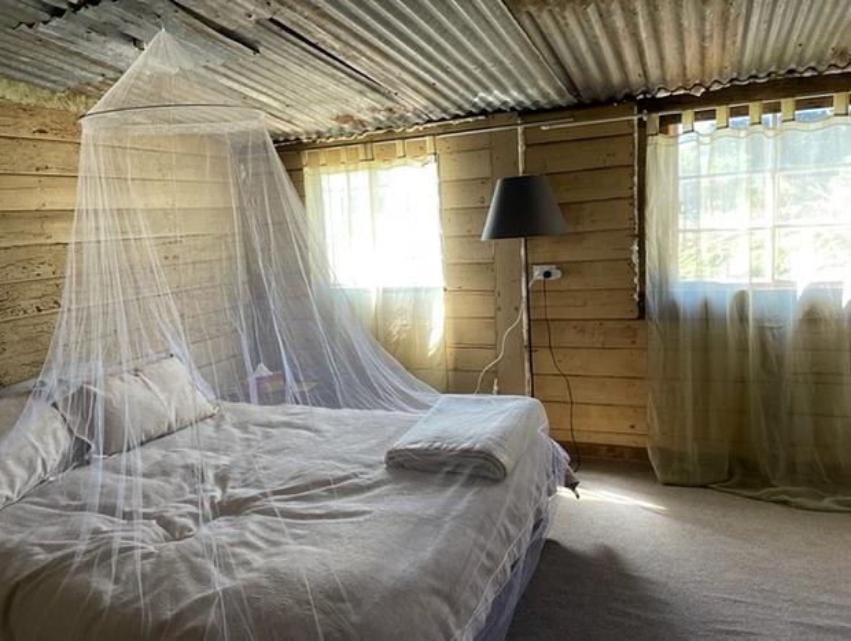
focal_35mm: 26
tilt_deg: -8.7
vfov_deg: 53.2
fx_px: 640
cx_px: 426
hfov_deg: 67.2
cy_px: 320
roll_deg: +3.7
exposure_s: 1/121
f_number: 1.6
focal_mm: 4.2
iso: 100
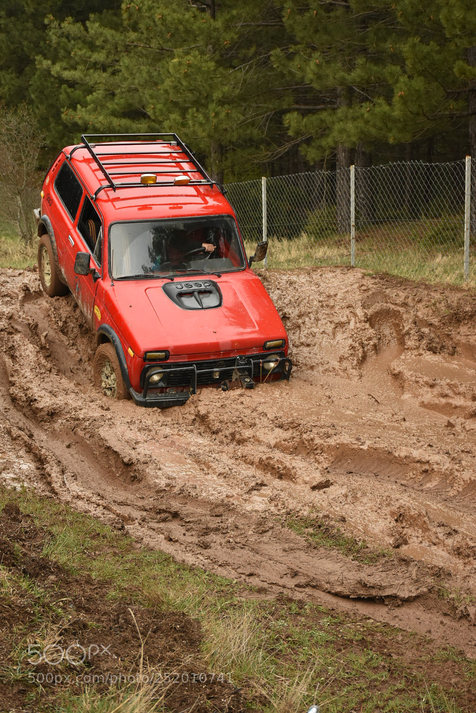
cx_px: 238
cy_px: 356
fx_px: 1249
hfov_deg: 21.6
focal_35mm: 63
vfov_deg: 31.9
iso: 900
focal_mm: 42
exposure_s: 1/500
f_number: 4.5
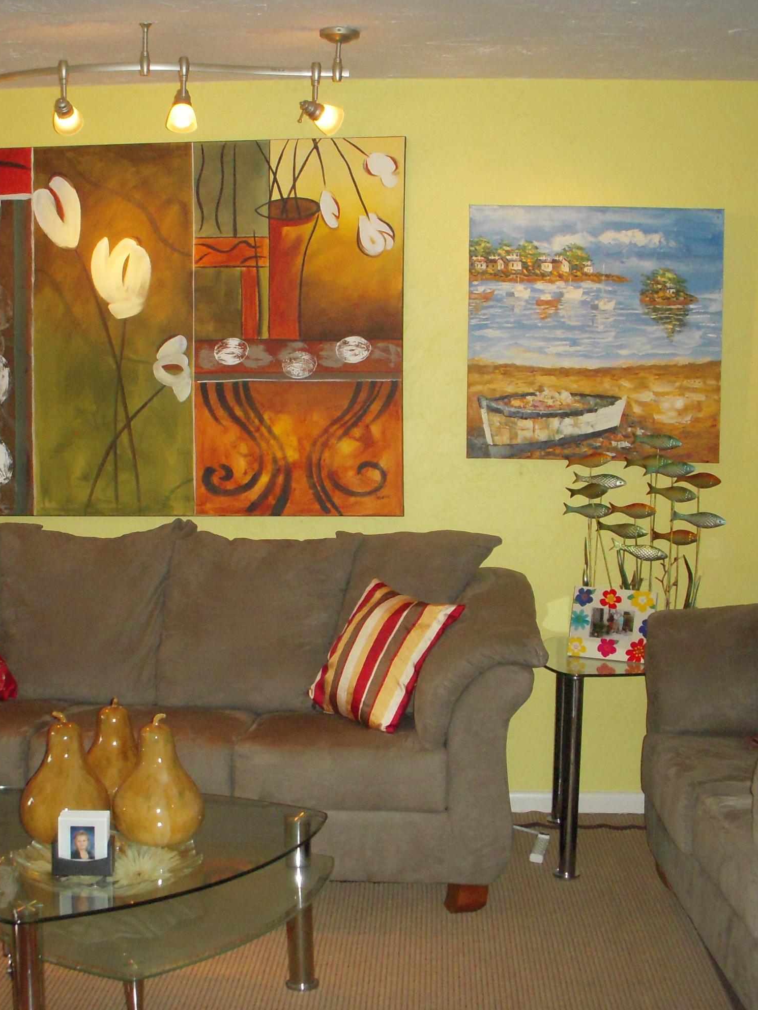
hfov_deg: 28.5
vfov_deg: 37.5
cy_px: 504
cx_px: 322
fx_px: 1489
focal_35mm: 51
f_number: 3.3
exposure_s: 1/160
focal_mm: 6.3
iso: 500
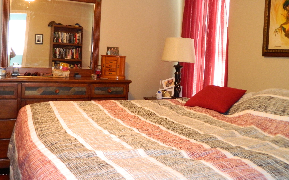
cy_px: 71
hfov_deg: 51.5
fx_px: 299
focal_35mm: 38
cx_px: 145
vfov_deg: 33.5
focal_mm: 6.2
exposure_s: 1/10
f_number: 3.3
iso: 400
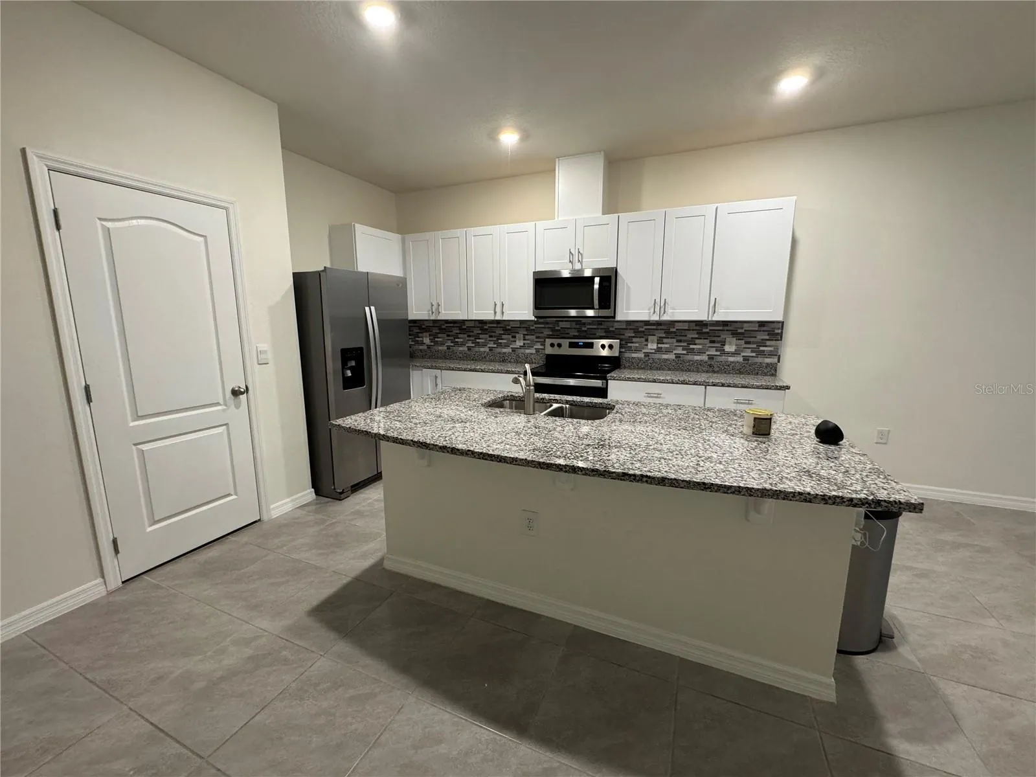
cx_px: 518
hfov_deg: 102.1
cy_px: 388
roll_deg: -0.2
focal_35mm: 14
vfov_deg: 85.7
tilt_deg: -10.5
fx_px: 419
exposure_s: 1/60
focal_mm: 2.22
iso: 250
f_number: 2.2
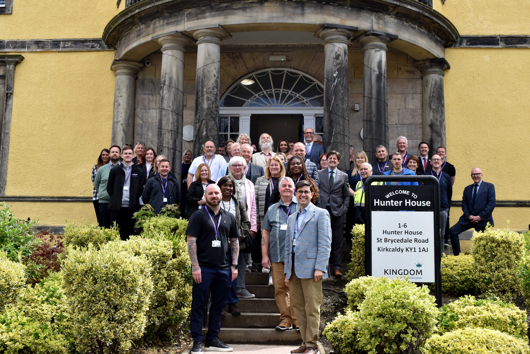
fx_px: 662
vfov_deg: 29.9
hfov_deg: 43.6
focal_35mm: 45
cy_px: 177
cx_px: 265
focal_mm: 30
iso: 180
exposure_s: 1/250
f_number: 8
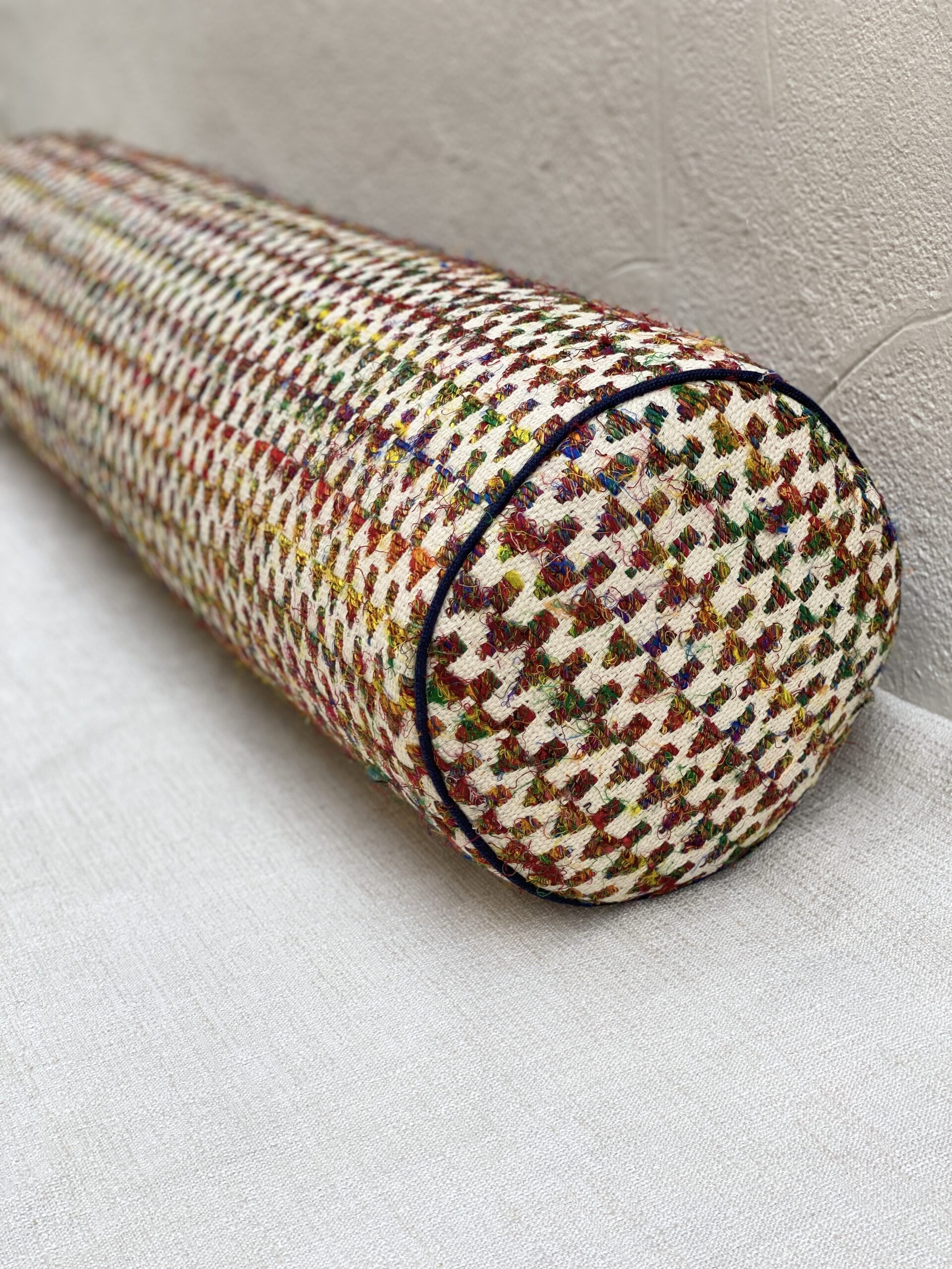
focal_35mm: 52
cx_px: 476
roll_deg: +2.8
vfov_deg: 36.8
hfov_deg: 28.0
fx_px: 1907
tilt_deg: -19.9
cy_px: 634
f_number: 2
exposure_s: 1/197
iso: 20
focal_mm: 6
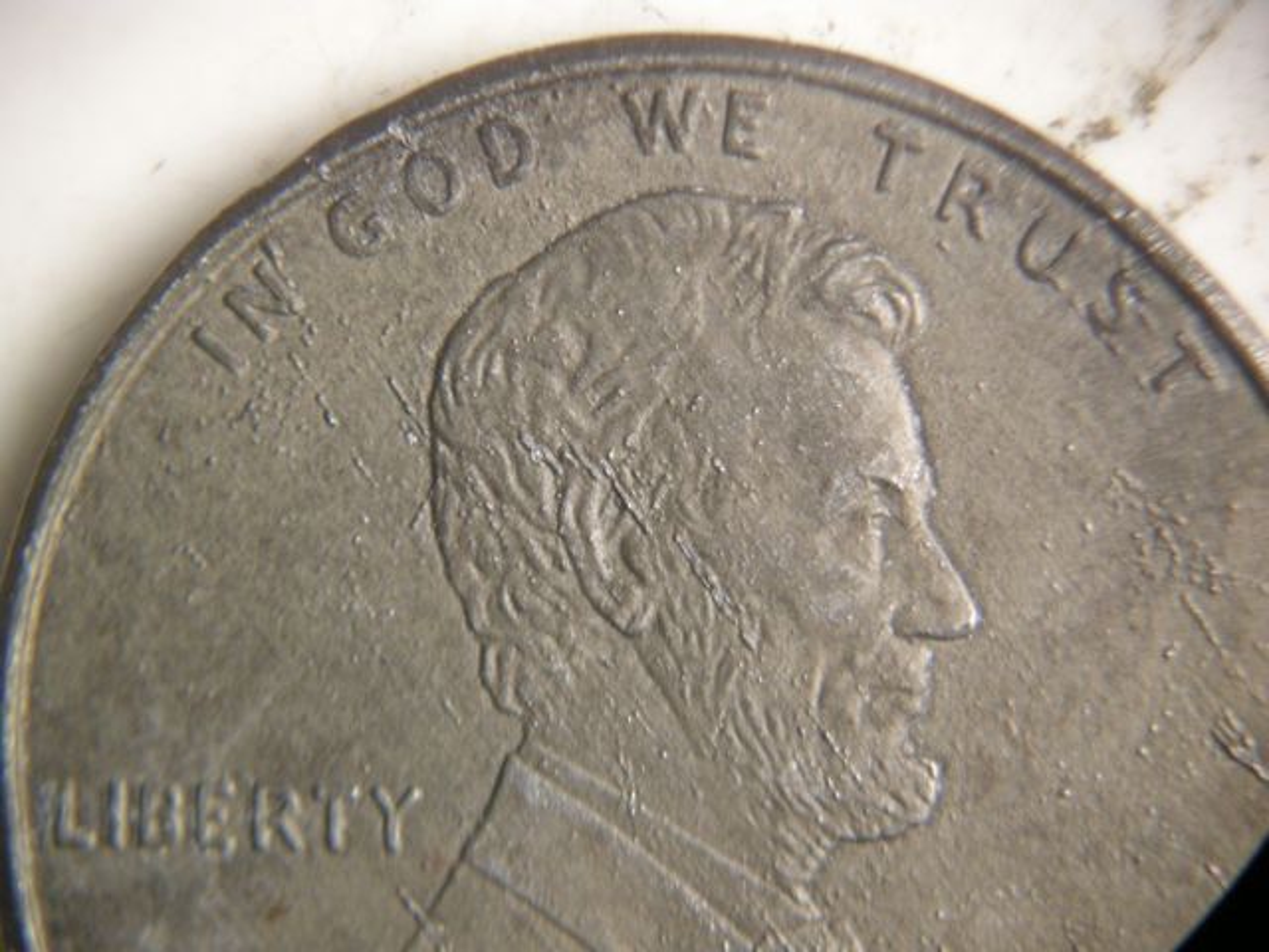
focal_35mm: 62
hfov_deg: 31.2
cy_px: 476
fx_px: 2273
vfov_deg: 23.7
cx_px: 634
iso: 400
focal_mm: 12.9
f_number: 3.5
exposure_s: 1/56.2
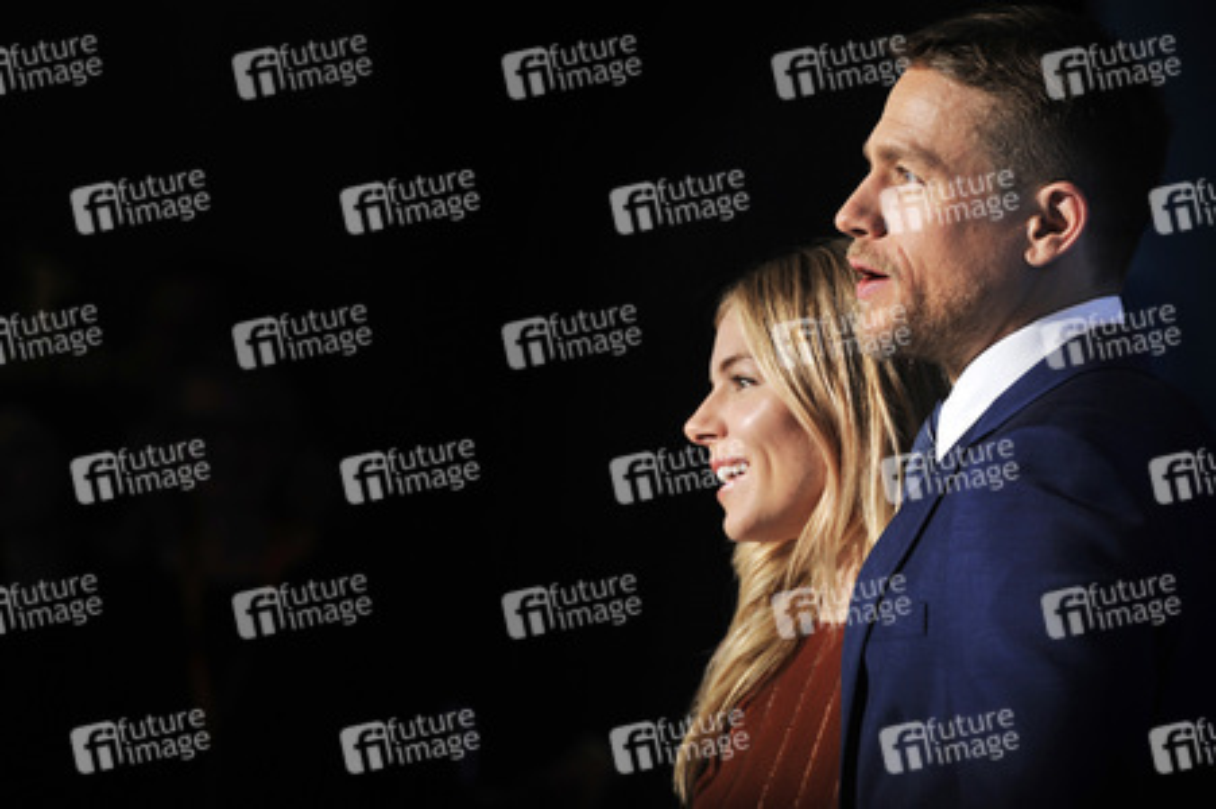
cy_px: 404
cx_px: 608
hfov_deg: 10.3
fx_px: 6750
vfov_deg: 6.9
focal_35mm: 200
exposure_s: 1/320
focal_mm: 200
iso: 200
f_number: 5.6
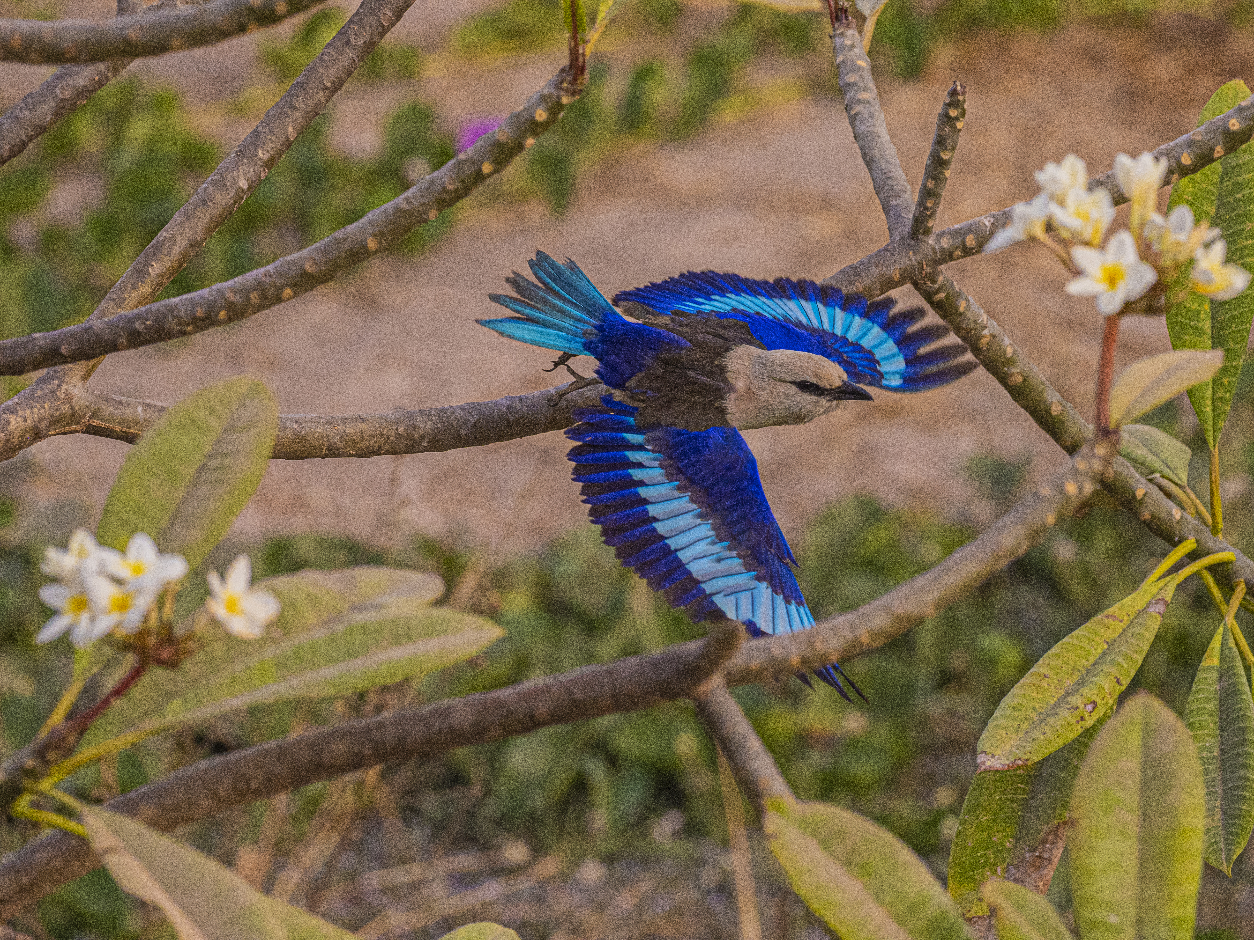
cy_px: 470
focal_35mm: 601
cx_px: 627
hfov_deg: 3.3
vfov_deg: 2.5
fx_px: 21772
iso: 1250
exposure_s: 1/2500
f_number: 4.5
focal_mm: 300
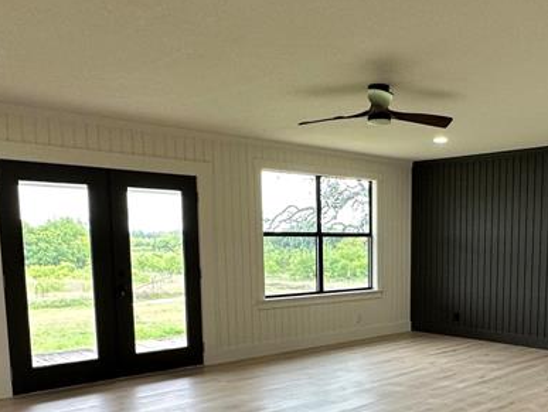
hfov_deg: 48.5
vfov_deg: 37.7
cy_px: 310
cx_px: 399
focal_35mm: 37
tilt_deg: -6.1
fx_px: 586
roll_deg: -0.3
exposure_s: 1/120
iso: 100
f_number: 2.2
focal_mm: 2.22
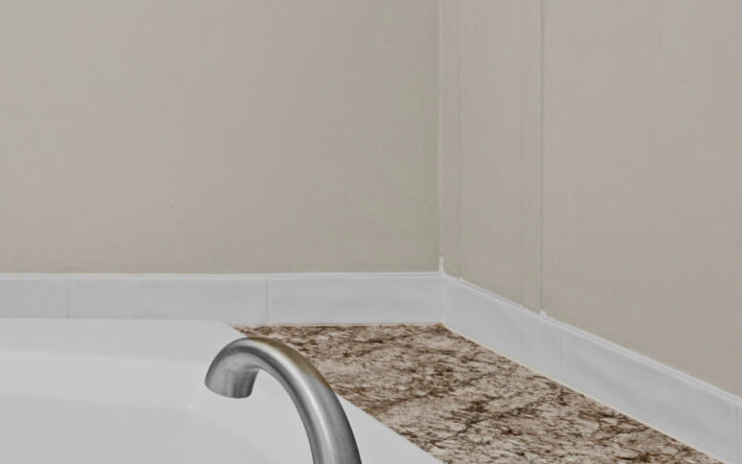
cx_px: -409
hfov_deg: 23.9
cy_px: -88
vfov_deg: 19.0
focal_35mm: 65
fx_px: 1314
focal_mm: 11
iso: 250
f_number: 7.1
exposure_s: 1/10
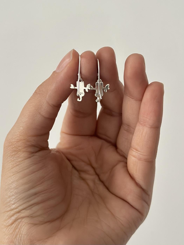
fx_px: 340
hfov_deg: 30.3
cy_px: 122
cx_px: 92
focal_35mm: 48
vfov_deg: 39.7
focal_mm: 6.86
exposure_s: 1/40
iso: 640
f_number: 1.78
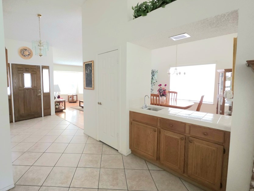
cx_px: 102
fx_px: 117
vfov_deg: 78.1
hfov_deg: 93.3
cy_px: 92
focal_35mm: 16
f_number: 1.9
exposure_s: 1/30
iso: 200
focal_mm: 2.2
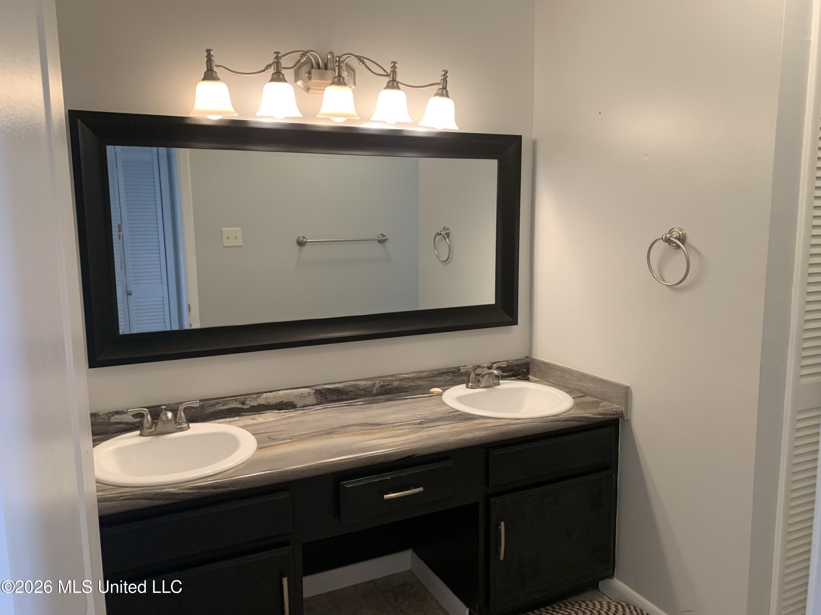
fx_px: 617
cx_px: 410
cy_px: 308
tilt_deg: -9.7
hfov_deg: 67.3
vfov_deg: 53.1
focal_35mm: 26
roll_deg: +0.1
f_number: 1.8
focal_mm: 4.25
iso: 125
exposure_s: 1/60
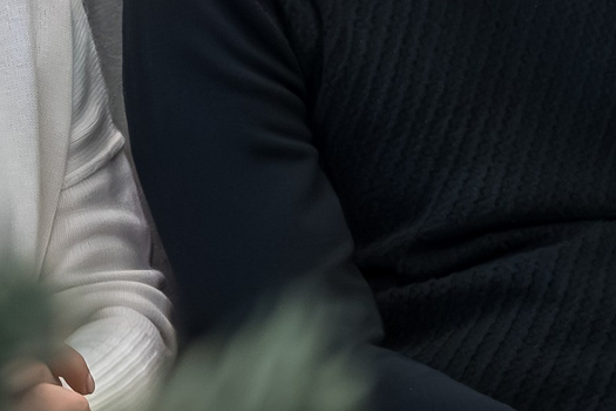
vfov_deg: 7.0
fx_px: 3336
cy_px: -170
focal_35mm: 195
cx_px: 569
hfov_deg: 10.5
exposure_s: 1/250
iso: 6400
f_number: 5
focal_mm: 40
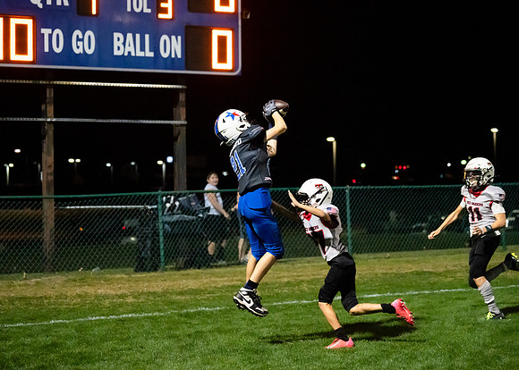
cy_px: 174
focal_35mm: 85
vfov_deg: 16.9
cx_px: 256
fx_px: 1246
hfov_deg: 23.5
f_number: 2.8
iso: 8000
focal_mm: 70
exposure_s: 1/1000
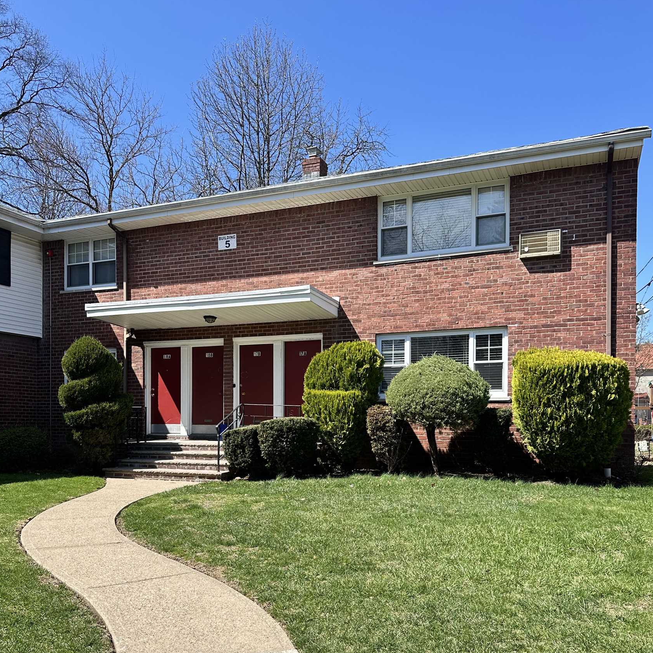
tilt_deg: +0.2
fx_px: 619
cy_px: 420
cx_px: 332
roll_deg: -0.3
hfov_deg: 55.6
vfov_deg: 54.8
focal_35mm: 29
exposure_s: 1/1949
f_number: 1.78
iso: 80
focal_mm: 6.86
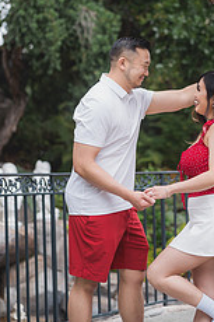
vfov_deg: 20.7
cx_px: 147
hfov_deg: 13.9
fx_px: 875
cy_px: 95
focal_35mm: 98
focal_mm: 50
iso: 250
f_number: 1.4
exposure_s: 1/1000
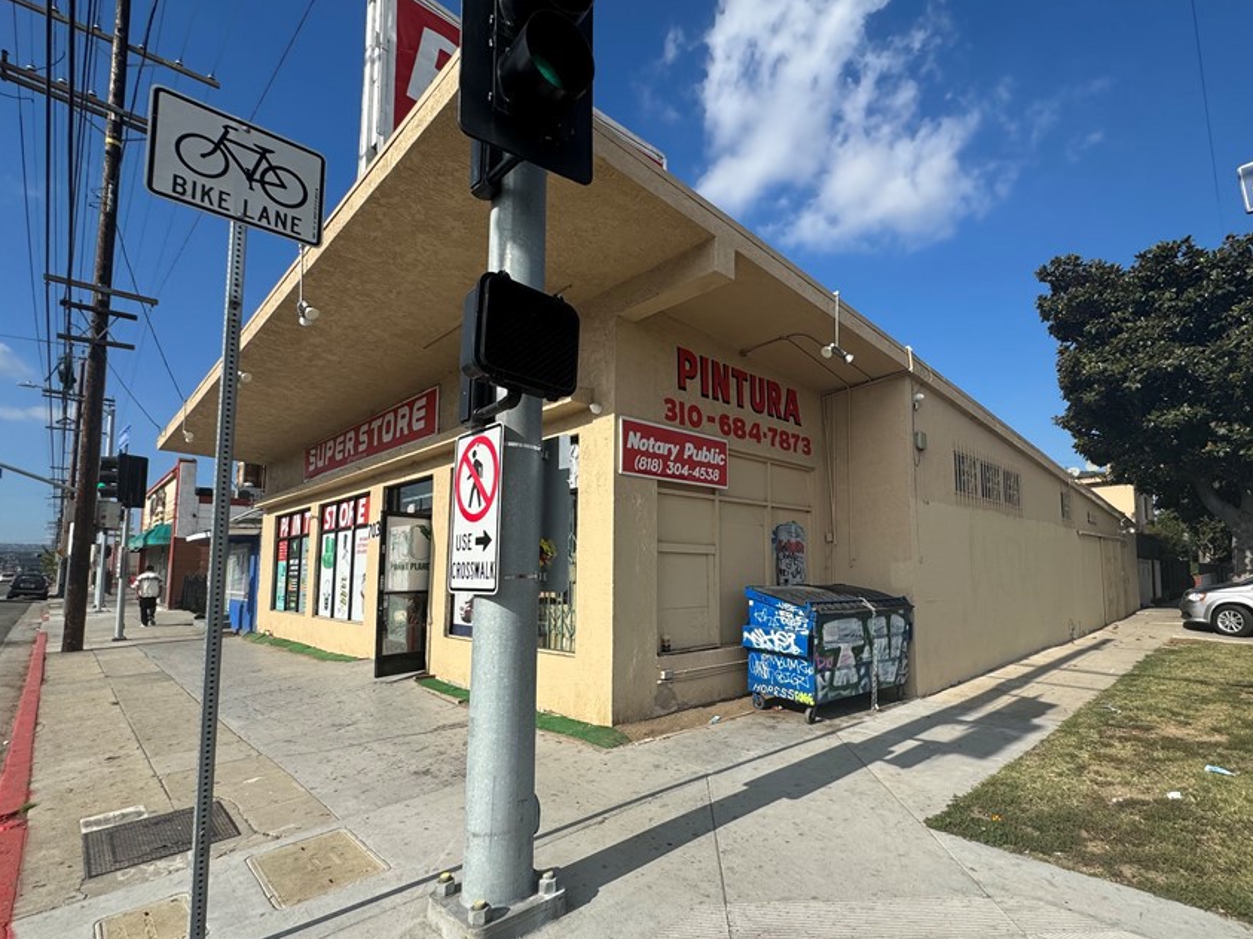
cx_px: 706
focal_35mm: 17
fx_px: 615
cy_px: 520
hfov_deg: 90.6
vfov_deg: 74.5
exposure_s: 1/2415
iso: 50
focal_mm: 2.22
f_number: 2.2
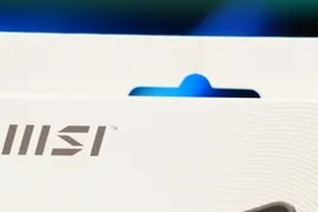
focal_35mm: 270
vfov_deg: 5.0
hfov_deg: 7.6
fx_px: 2386
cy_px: 349
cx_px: 215
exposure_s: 1/100
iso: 500
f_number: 2.8
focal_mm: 50
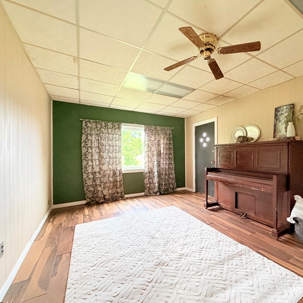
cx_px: 191
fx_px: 168
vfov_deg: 84.0
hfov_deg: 82.2
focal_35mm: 17
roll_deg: +0.6
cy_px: 155
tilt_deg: +0.0
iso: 320
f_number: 2.2
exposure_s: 1/60
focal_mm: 2.22
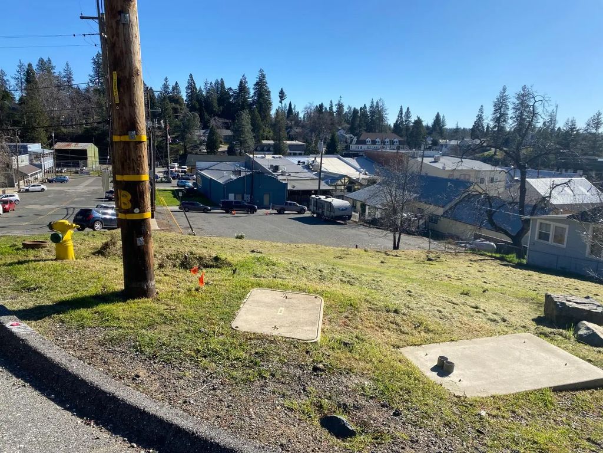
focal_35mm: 26
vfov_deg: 53.1
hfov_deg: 67.3
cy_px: 226
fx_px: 453
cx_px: 302
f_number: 1.8
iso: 32
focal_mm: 4.25
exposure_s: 1/2571
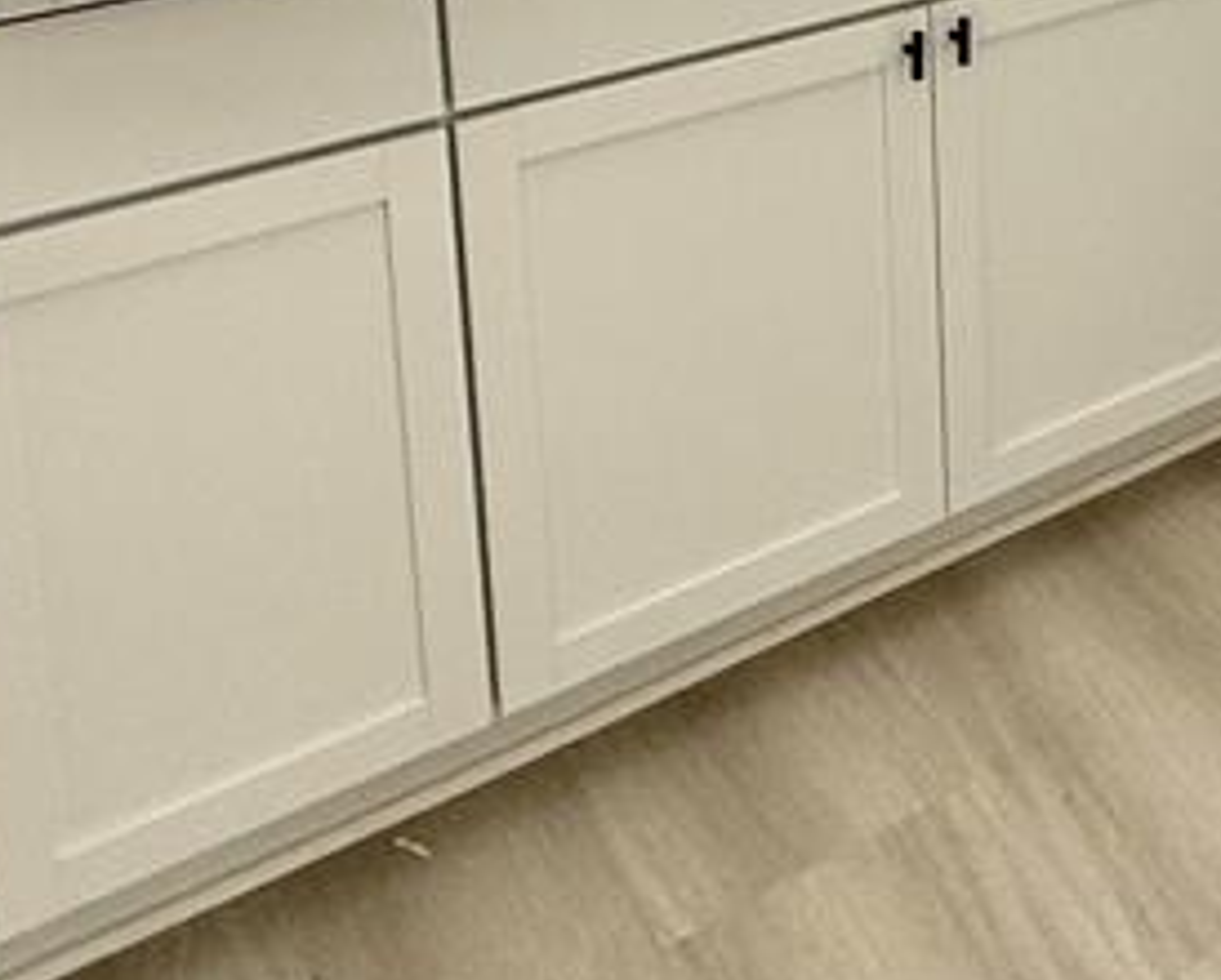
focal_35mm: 51
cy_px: -388
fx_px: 1846
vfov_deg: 24.7
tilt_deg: -7.8
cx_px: 1364
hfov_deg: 32.0
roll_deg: -0.2
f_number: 2.2
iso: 64
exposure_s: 1/102
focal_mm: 2.22
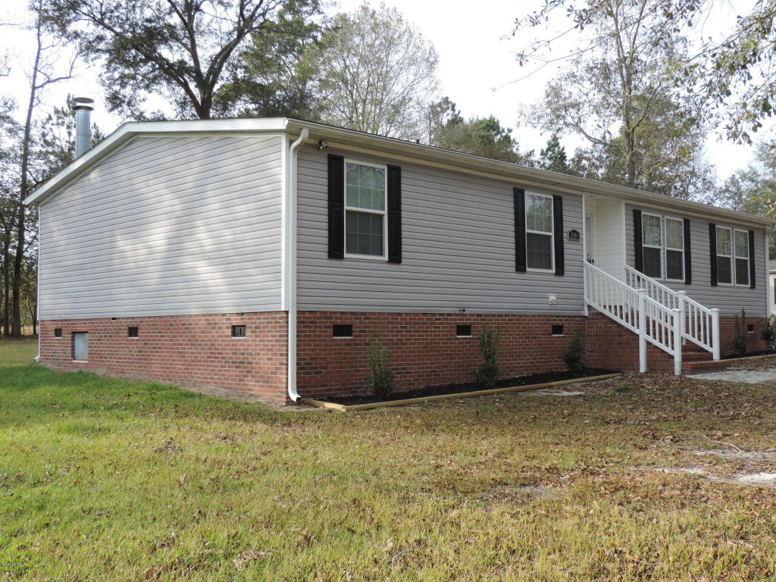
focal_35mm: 40
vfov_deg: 36.0
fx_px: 897
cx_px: 388
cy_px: 291
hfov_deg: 46.8
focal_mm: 7.1
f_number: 3.3
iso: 80
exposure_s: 1/250
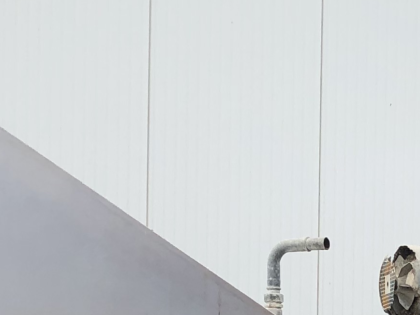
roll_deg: -1.3
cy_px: 546
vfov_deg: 10.8
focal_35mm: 130
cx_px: 532
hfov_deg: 14.6
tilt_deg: -4.0
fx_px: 1577
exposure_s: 1/623
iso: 20
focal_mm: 3.99
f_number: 1.8
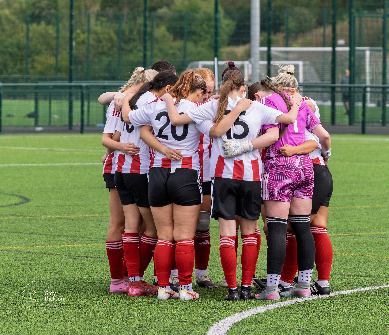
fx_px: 3073
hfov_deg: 7.2
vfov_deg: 6.2
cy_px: 102
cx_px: 182
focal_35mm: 259
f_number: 4
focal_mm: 120
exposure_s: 1/1000
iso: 180
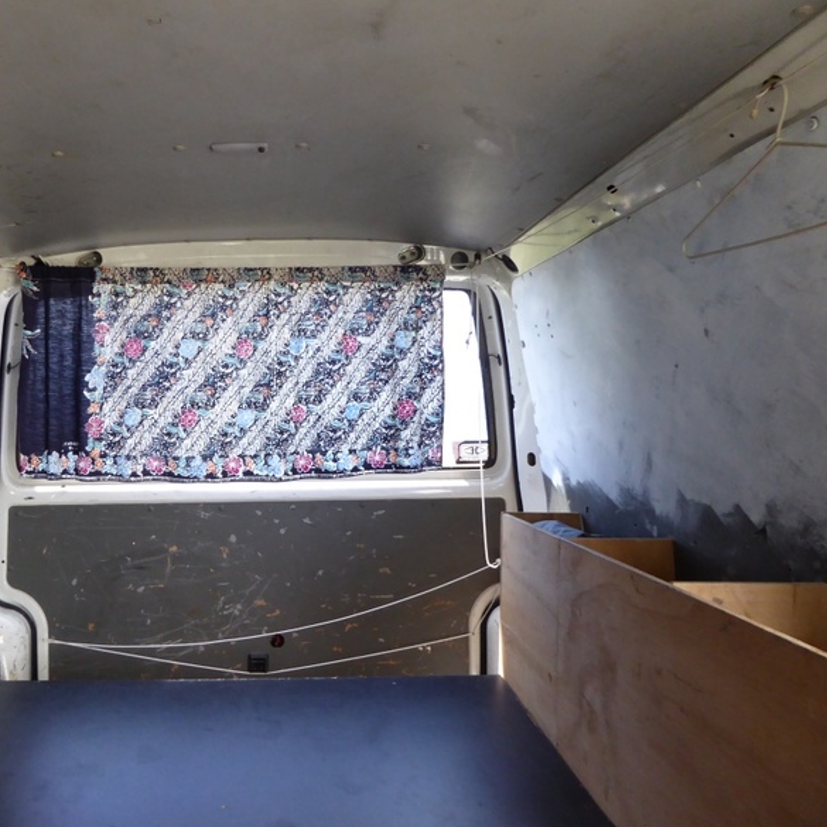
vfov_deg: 55.6
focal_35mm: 29
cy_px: 414
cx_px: 266
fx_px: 784
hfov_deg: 54.3
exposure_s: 1/60
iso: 320
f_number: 3.3
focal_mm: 4.3
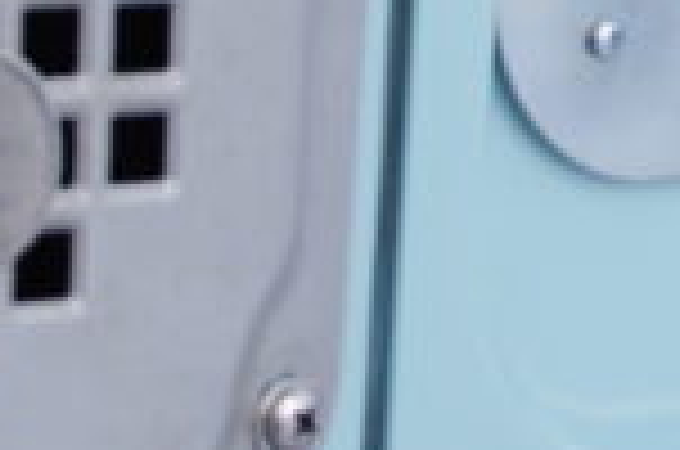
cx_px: 540
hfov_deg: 7.8
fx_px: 4995
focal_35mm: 265
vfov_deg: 5.1
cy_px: -110
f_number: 4.5
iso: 100
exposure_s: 1/500
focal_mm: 26
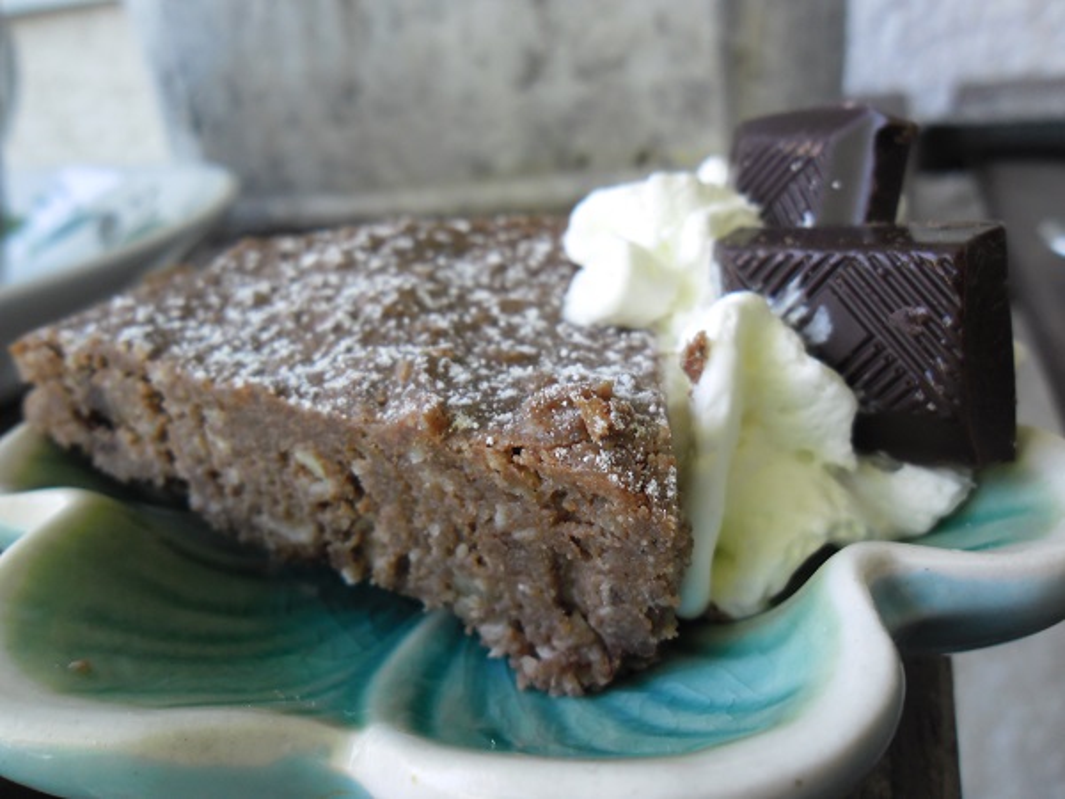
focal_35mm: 27
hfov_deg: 65.3
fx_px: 831
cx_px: 532
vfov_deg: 51.4
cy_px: 400
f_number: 3.5
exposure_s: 1/66
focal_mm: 4.9
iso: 100
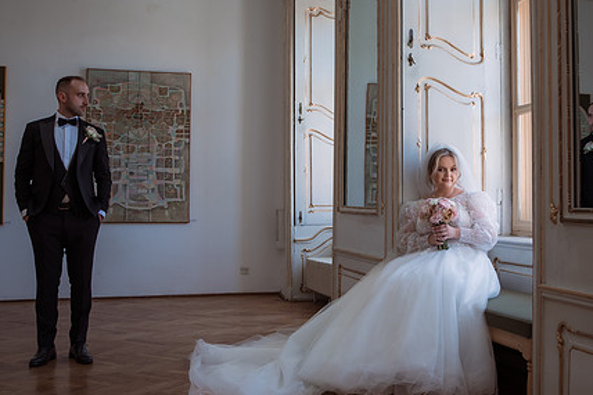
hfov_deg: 42.6
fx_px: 757
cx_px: 342
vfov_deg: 29.2
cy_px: 180
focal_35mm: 46
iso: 500
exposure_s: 1/250
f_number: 2.8
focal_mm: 31
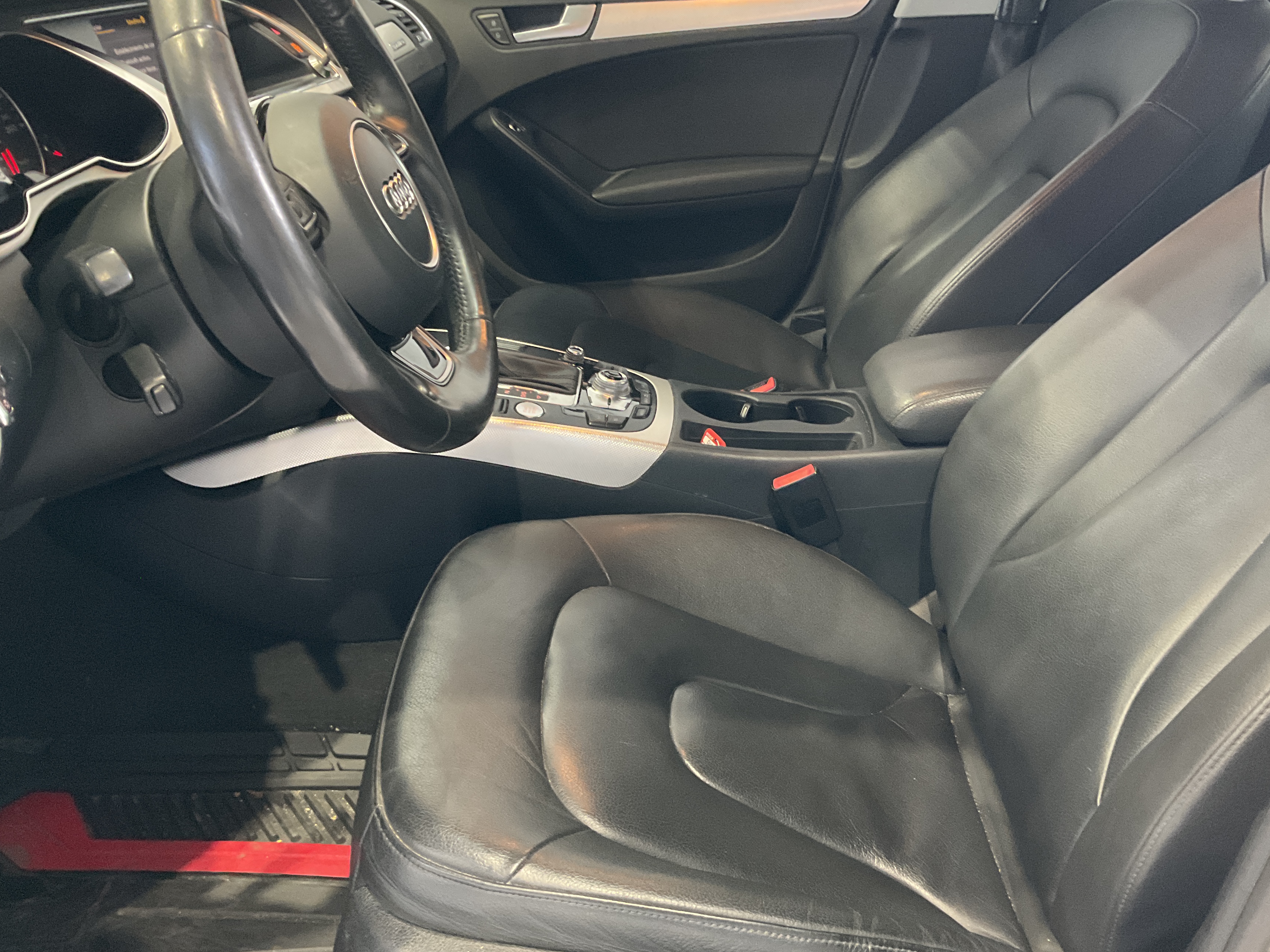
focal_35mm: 34
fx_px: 1247
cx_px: 699
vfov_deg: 41.8
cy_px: 439
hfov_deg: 53.9
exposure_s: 1/40
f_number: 1.8
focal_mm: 3
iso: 320
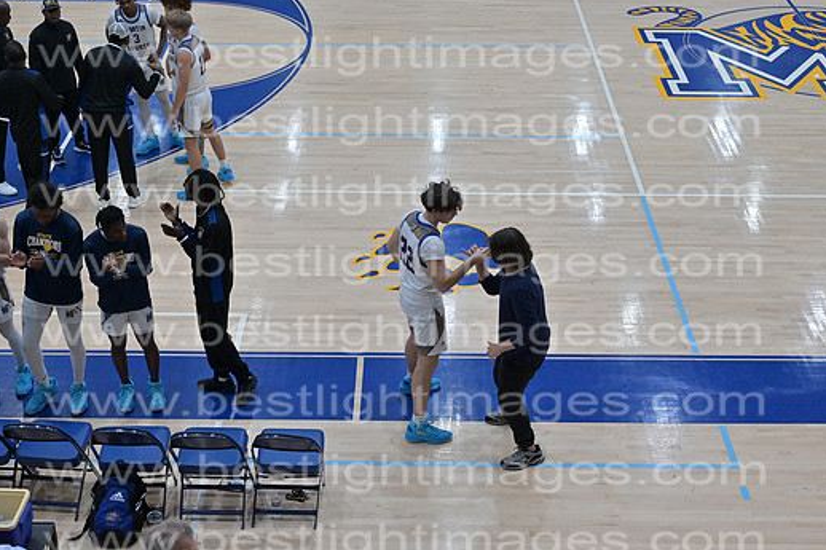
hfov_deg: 35.6
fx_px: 1284
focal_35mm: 56
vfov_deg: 24.2
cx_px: 405
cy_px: 300
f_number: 4
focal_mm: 50
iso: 2500
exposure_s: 1/400
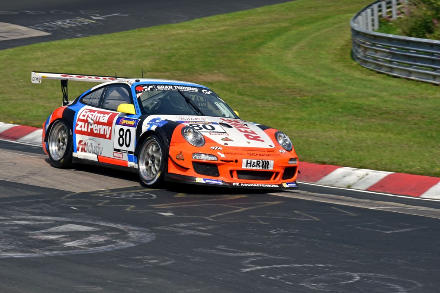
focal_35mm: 144
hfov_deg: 14.3
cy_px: 147
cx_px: 219
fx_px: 1754
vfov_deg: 9.6
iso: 100
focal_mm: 95
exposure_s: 1/400
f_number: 11
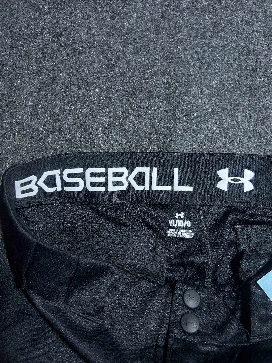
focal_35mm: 26
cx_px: 136
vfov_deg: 67.3
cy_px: 182
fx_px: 272
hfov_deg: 53.1
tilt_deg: -51.9
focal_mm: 5.7
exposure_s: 1/50
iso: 80
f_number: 1.5
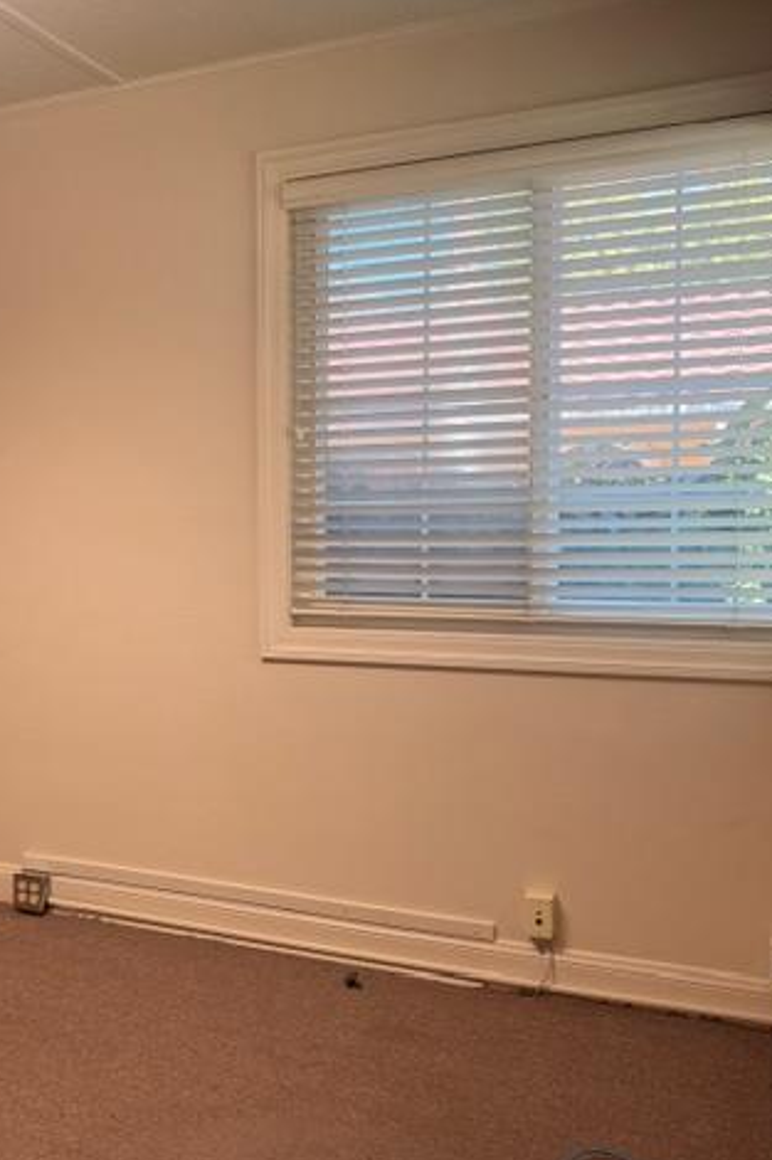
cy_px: 585
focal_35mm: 34
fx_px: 1094
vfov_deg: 55.8
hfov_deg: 37.0
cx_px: 118
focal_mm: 6.93
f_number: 1.8
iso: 50
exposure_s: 1/116
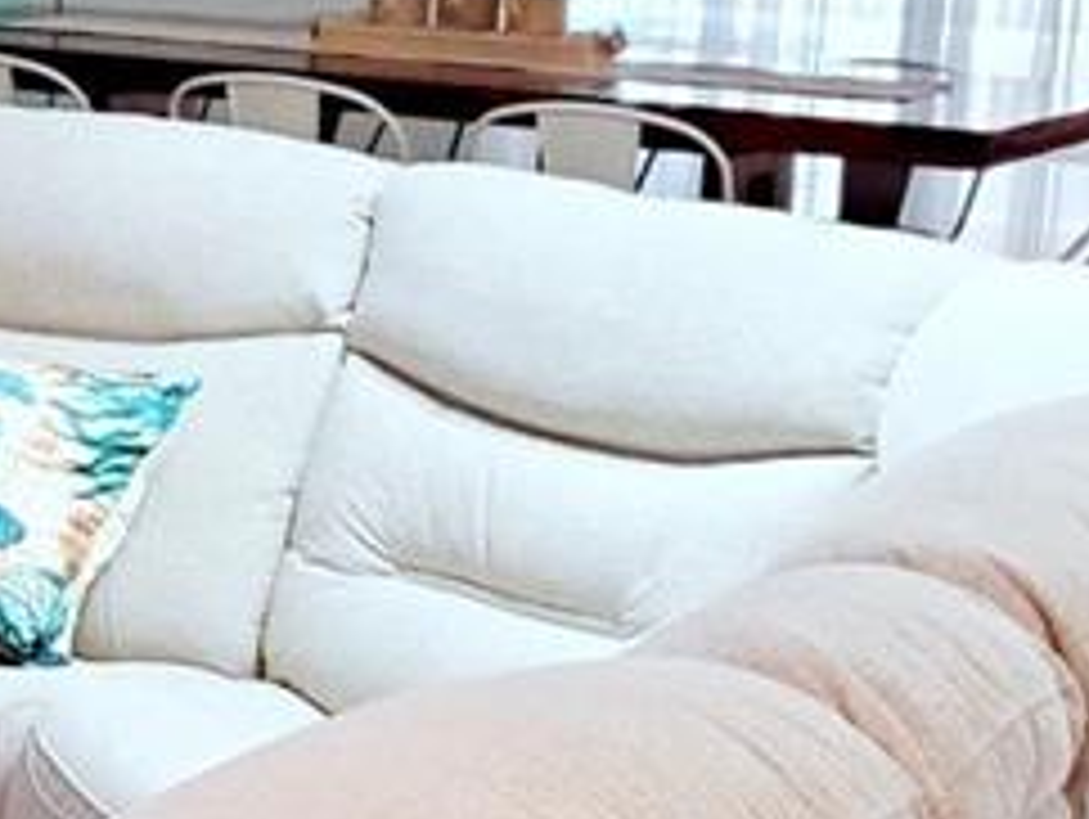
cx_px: -734
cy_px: 288
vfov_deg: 13.5
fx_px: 3464
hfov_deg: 15.8
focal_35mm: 110
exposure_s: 1/59.2
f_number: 1.5
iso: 200
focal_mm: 4.3
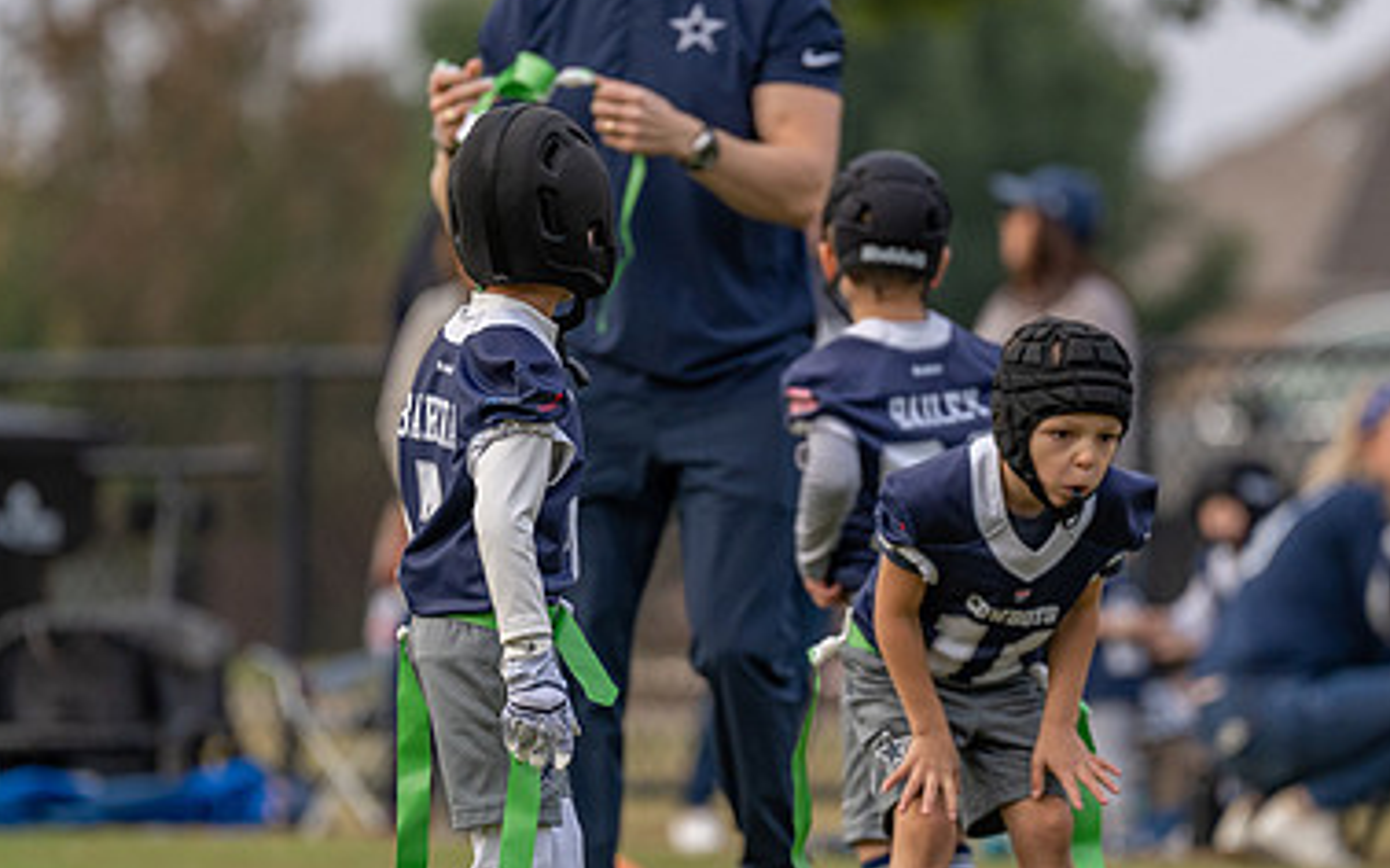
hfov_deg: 5.2
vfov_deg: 3.3
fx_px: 15224
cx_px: 717
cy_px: 447
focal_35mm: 402
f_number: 2.8
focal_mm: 200
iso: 320
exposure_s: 1/1000
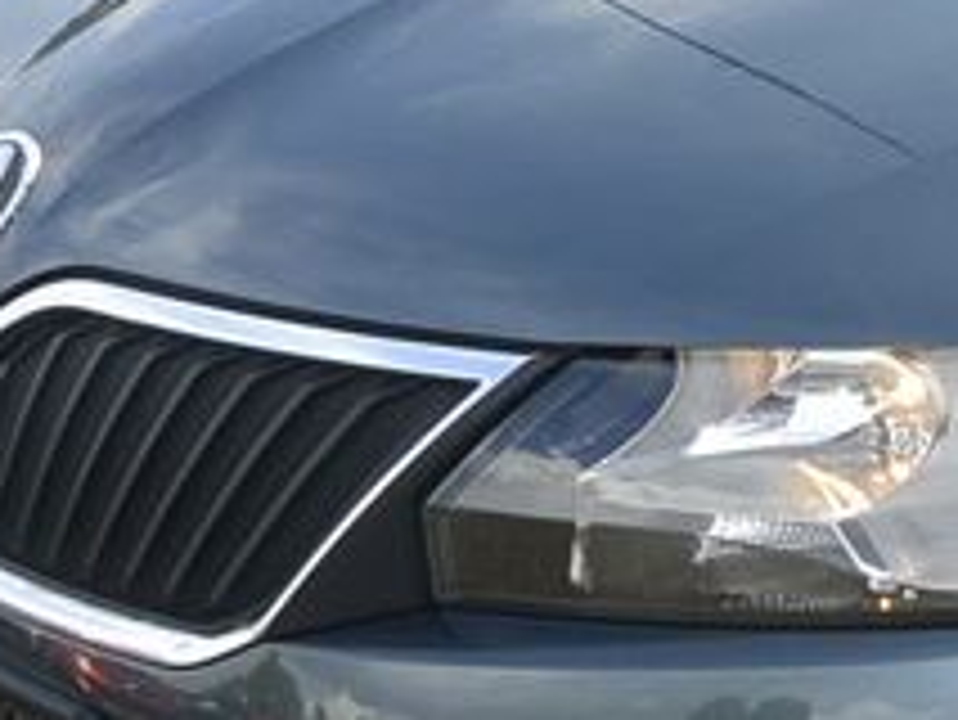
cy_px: 403
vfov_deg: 11.1
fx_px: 3711
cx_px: 1687
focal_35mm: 134
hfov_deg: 13.3
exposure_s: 1/250
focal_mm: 11
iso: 160
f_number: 6.3
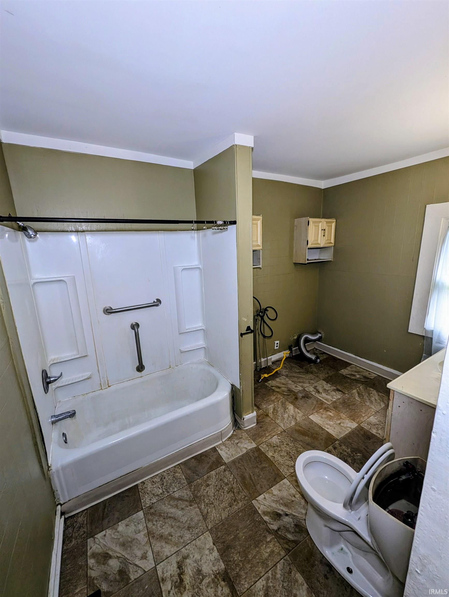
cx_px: 224
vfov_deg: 110.5
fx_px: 207
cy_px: 298
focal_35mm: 12
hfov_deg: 94.6
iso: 280
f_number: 1.7
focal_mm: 2.02
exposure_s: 1/120
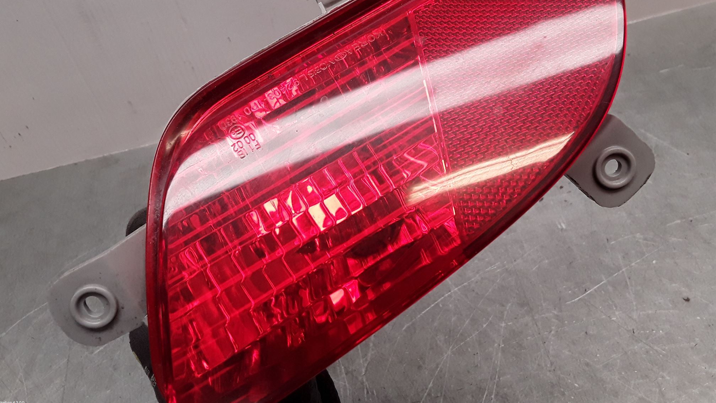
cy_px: 133
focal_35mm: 31
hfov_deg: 62.6
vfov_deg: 37.4
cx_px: 352
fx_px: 589
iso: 100
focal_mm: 2.91
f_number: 1.9
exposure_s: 1/181
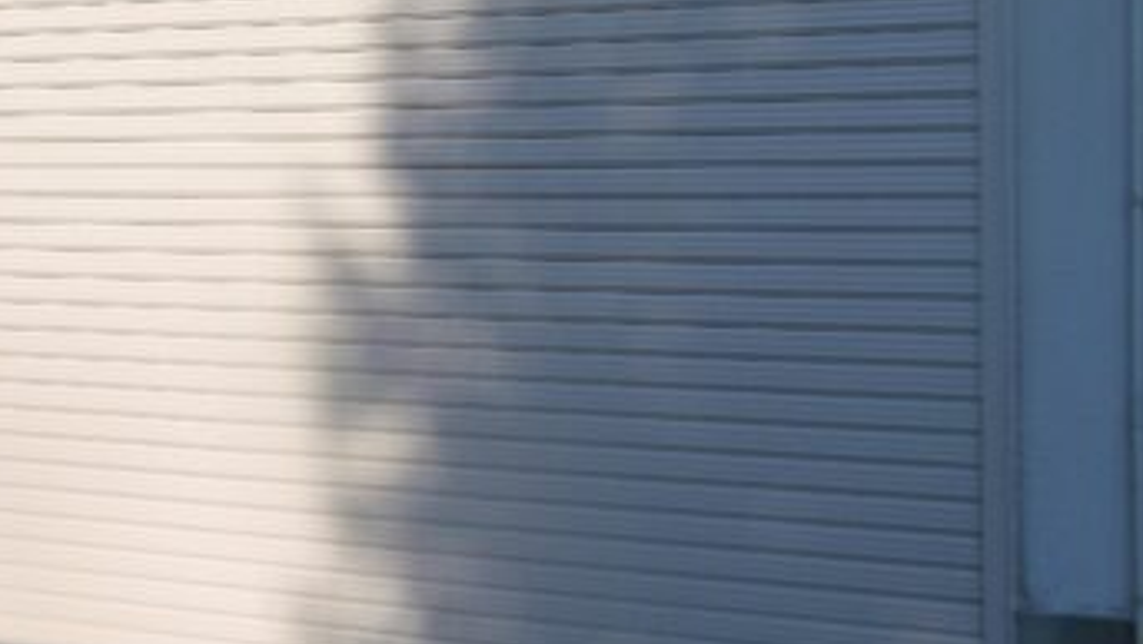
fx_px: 1729
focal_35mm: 57
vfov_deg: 20.7
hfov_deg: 36.5
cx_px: 465
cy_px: 73
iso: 80
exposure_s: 1/1500
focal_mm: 4.5
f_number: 3.2
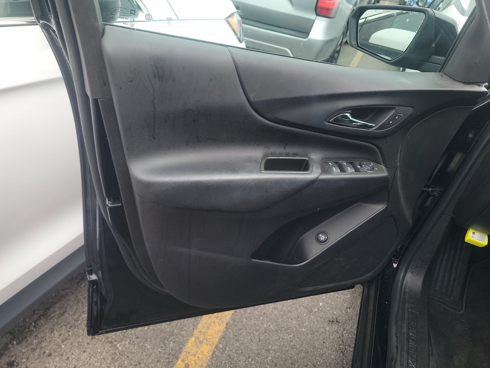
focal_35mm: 24
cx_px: 245
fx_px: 340
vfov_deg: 56.8
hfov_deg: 71.6
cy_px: 184
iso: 61
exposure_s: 1/119
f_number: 1.8
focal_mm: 6.7
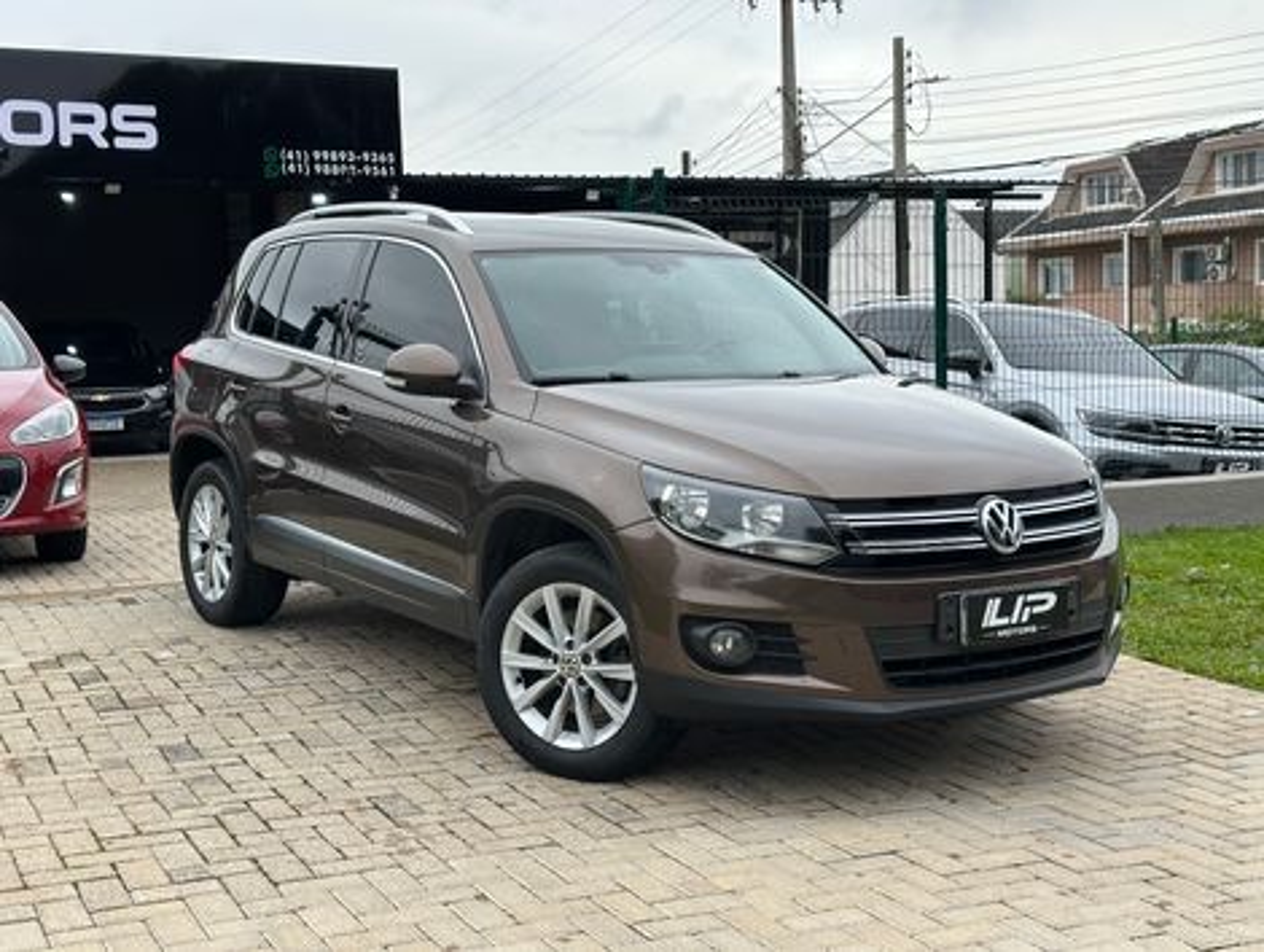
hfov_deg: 39.6
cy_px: 476
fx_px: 1755
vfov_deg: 30.3
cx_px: 632
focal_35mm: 48
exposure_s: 1/1227
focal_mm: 6.86
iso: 64
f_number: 1.78
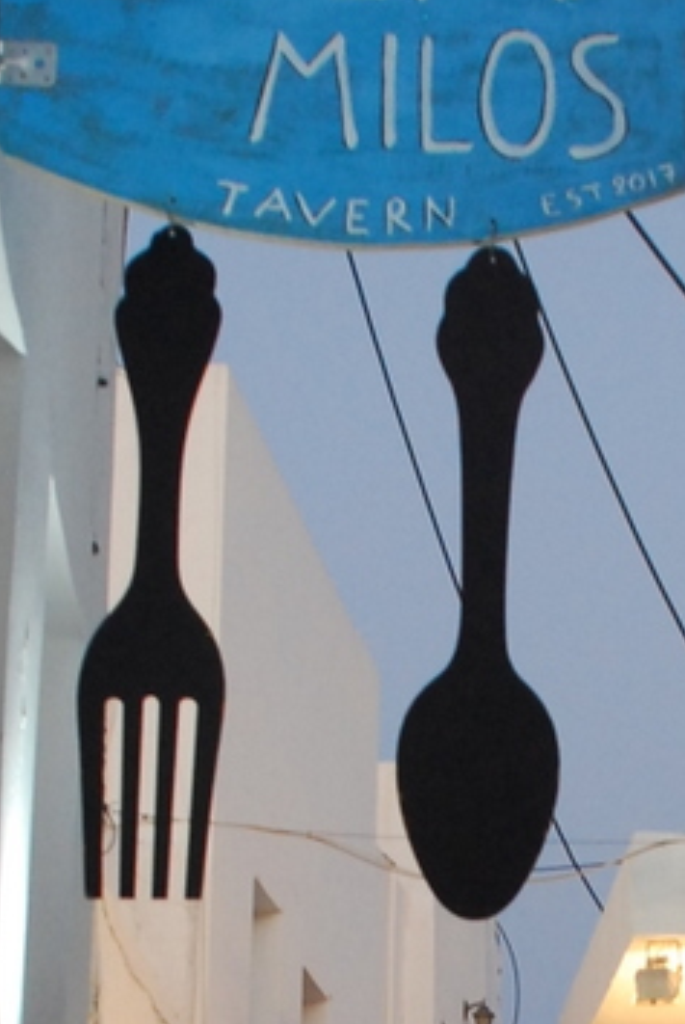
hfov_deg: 11.2
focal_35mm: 122
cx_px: 582
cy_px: 1099
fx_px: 3472
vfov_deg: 16.3
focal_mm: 18
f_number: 3.5
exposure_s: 1/30
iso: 640
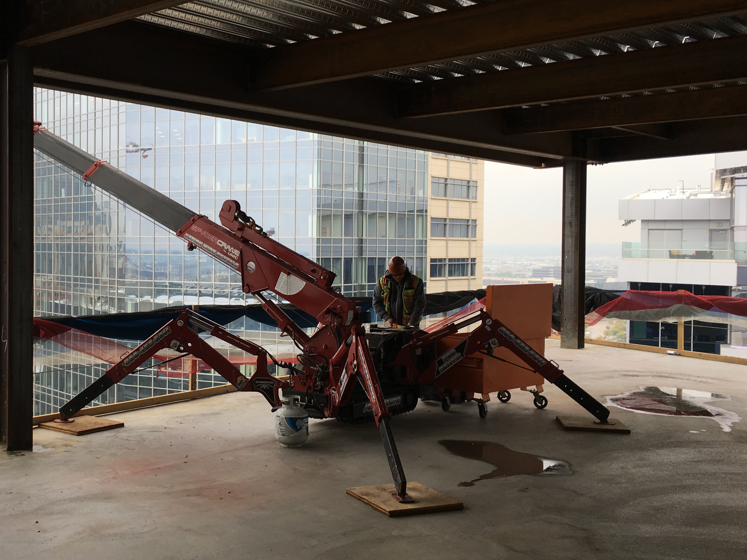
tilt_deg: -1.0
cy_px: 278
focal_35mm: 41
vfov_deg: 35.1
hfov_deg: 44.8
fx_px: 885
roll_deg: -1.2
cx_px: 228
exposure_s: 1/120
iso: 25
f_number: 2.2
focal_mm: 4.15
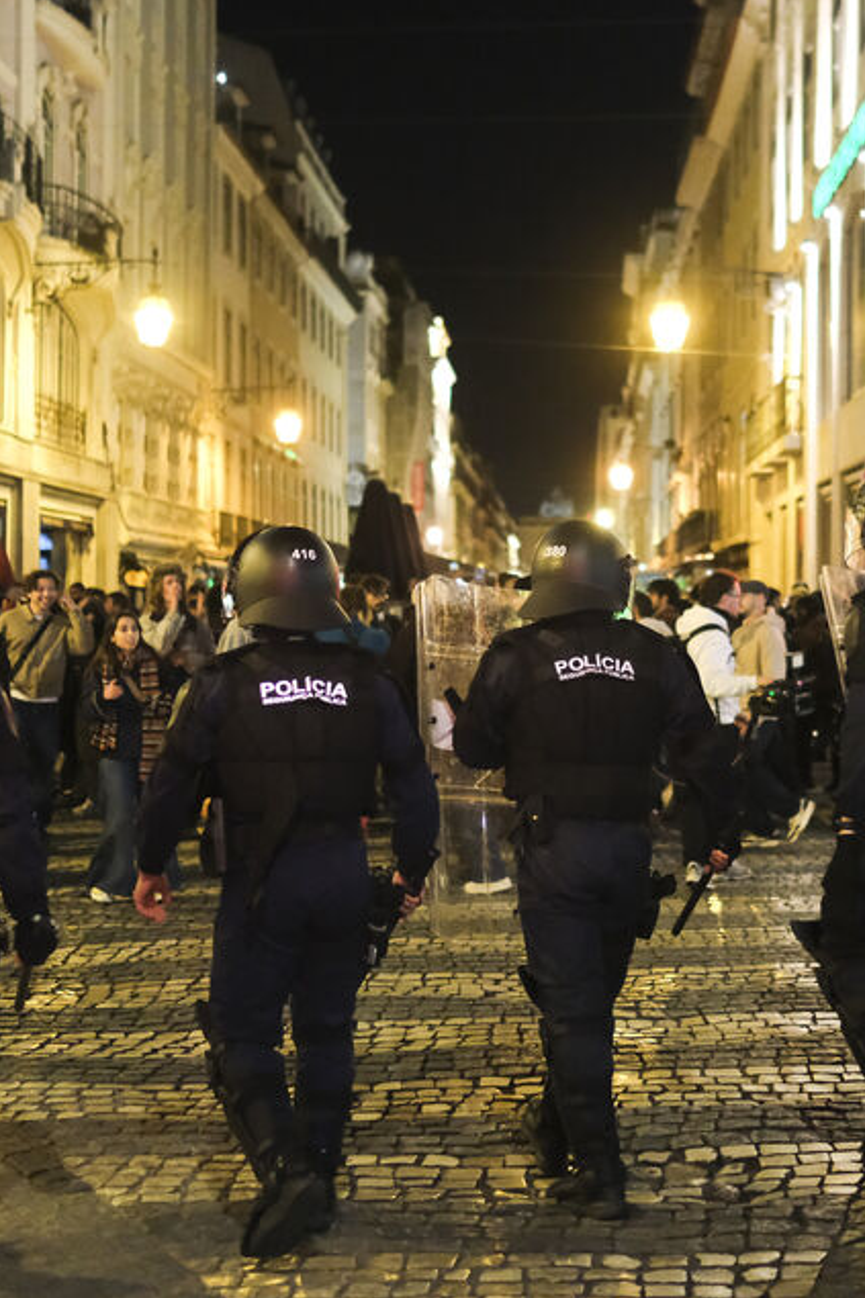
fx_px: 1947
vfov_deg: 36.9
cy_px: 661
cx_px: 575
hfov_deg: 24.9
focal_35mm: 54
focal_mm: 23
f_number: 1.4
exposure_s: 1/200
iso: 4000
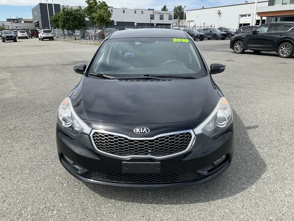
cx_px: 147
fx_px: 246
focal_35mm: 29
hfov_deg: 61.7
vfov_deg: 48.2
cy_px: 110
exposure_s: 1/1221
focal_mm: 3
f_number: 1.8
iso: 25
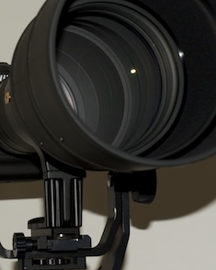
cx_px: 31
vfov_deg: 14.3
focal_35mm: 135
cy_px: 130
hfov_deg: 11.4
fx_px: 1079
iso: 200
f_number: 9
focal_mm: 66
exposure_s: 1/60
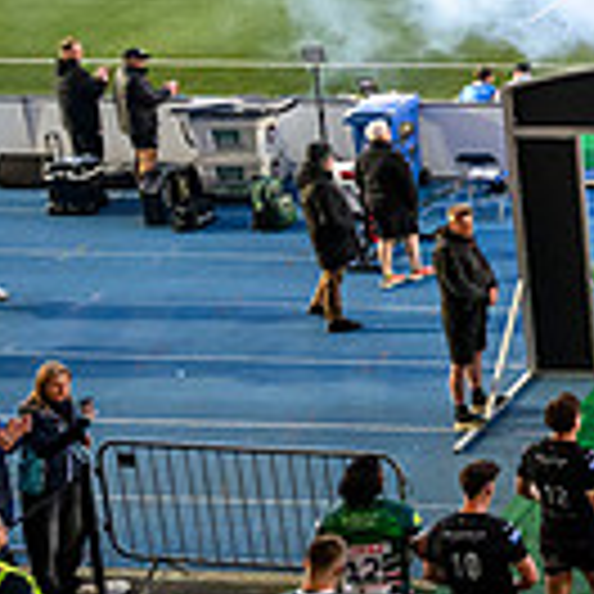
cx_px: 1152
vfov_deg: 18.9
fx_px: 1747
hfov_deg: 15.7
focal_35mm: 90
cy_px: 34
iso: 6400
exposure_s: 1/500
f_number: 4.5
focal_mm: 24
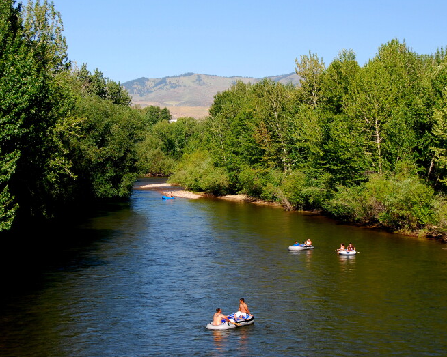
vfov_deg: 20.0
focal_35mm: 77
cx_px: 256
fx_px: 1013
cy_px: 179
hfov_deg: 24.9
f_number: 8
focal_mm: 45
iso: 200
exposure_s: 1/80
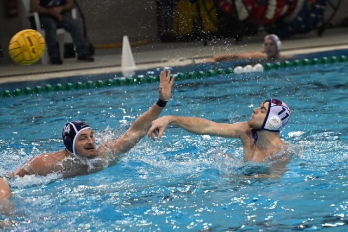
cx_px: 174
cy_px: 116
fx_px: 1934
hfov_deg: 10.3
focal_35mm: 200
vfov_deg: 6.9
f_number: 5.6
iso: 8000
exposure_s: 1/1250
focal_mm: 200
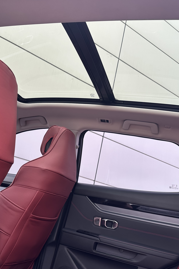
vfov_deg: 55.8
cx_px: 76
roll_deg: -12.4
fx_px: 254
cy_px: 136
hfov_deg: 38.8
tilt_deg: +14.6
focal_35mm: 34
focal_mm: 6.86
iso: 64
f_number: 1.78
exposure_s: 1/121
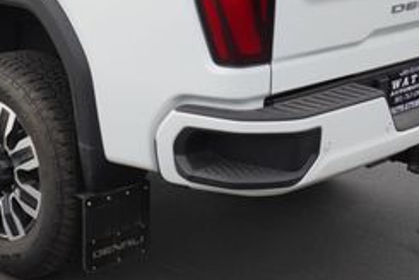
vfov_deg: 16.5
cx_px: 68
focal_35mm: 82
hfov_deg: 24.2
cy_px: 55
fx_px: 959
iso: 100
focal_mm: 21
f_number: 7.1
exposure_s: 1/100
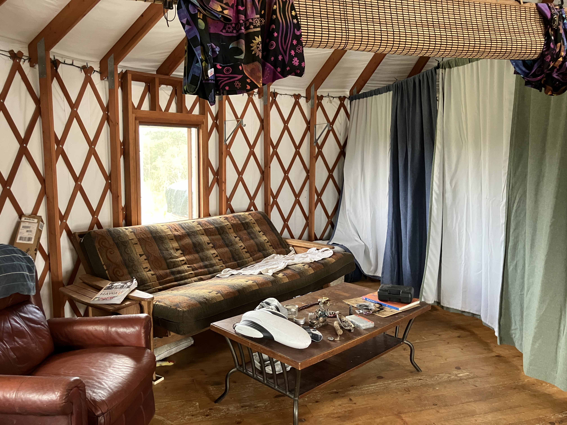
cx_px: 284
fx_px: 459
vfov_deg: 49.7
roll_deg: -1.4
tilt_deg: -7.0
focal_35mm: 28
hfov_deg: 63.4
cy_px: 212
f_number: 1.8
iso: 200
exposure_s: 1/60
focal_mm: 3.99
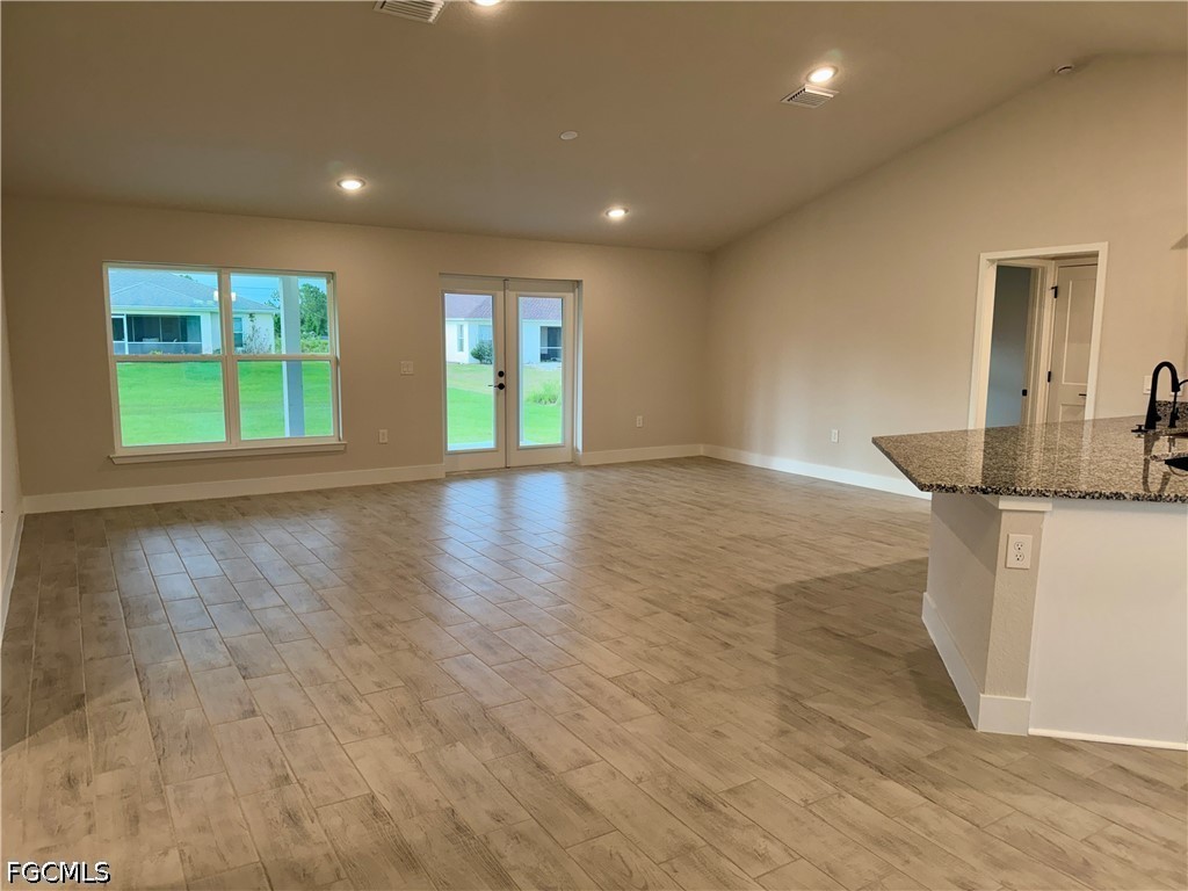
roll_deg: -0.8
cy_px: 446
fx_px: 824
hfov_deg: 71.6
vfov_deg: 56.8
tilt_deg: -7.6
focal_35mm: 24
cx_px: 594
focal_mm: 6.76
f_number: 1.78
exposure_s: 1/120
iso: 125
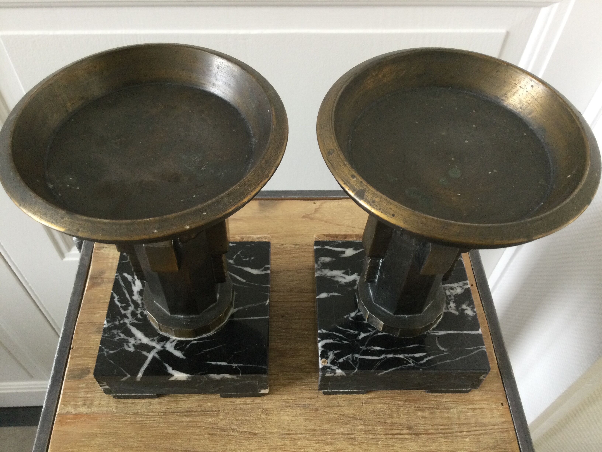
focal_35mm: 31
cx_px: 301
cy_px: 226
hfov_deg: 58.4
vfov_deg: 45.4
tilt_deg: -54.1
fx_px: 539
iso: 125
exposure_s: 1/33
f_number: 2.4
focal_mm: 3.3
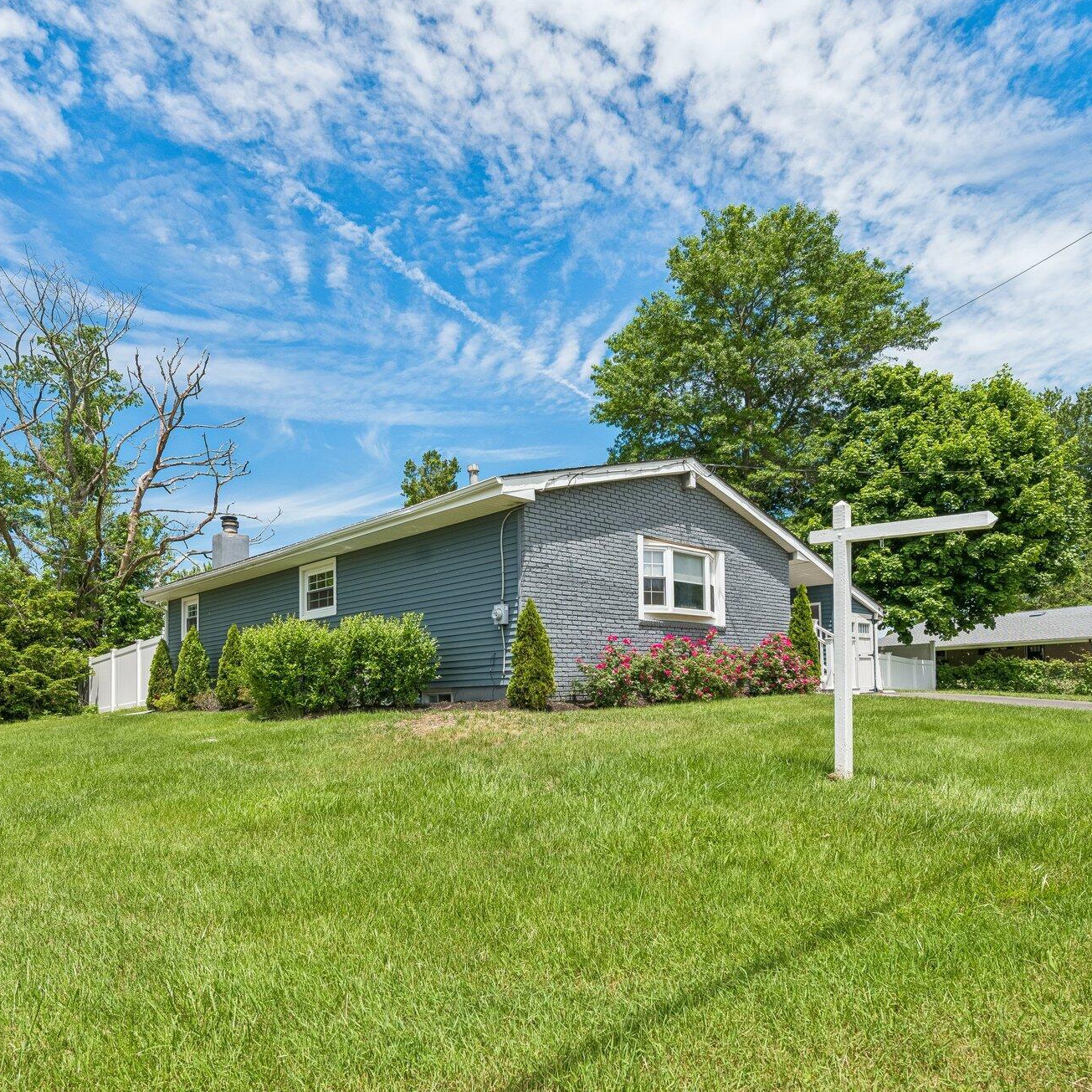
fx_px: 714
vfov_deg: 74.8
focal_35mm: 20
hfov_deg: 74.8
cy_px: 551
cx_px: 525
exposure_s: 1/1250
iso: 250
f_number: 7.1
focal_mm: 15
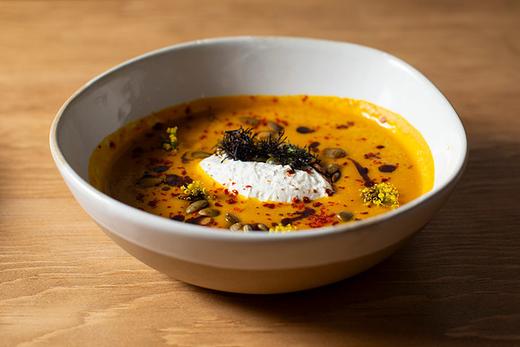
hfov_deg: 35.0
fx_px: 825
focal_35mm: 57
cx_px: 267
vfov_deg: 23.7
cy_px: 154
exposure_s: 1/200
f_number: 4
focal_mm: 50
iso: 200
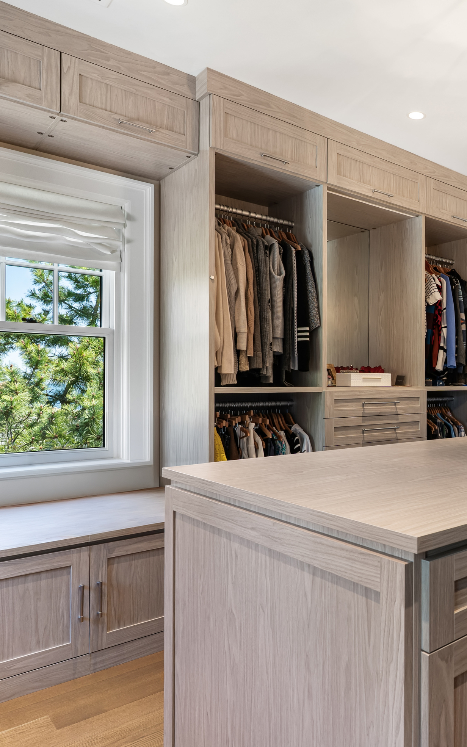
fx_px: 550
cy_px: 383
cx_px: 456
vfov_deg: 68.4
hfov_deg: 40.8
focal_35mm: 27
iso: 320
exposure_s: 1/5
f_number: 8
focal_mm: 17
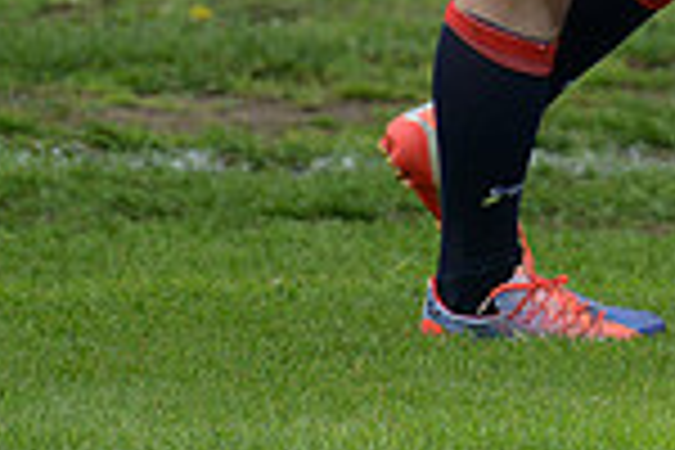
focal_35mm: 1047
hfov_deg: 2.0
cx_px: 1134
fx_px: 19630
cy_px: -398
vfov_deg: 1.3
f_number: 4
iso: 400
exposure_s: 1/640
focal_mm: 270
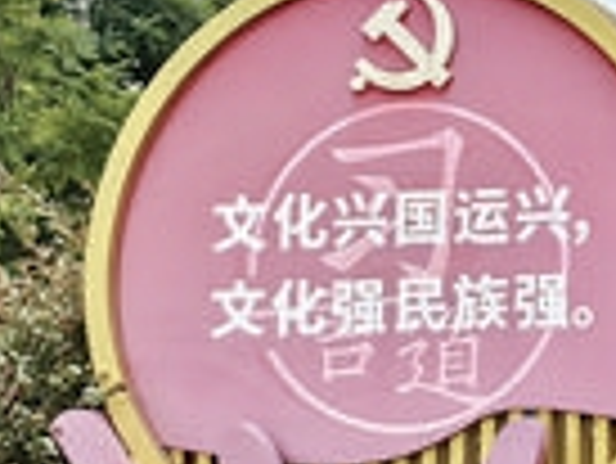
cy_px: 169
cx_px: 1506
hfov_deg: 11.0
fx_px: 2672
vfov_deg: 9.9
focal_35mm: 150
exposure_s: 1/2577
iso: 50
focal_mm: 5.75
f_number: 1.4
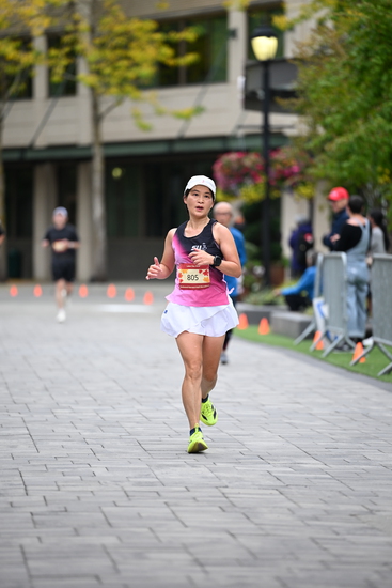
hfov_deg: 6.9
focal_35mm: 200
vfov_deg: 10.3
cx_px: 196
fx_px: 3264
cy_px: 294
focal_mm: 200
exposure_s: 1/2000
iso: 640
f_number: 2.8
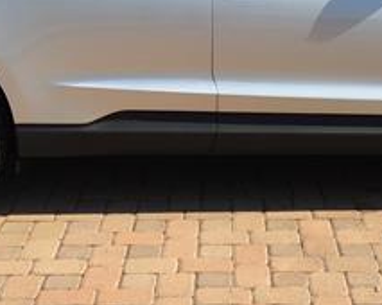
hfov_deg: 21.0
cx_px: 237
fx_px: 1028
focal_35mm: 91
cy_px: 52
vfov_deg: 16.7
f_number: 2.4
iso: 25
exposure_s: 1/1235
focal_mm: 3.3
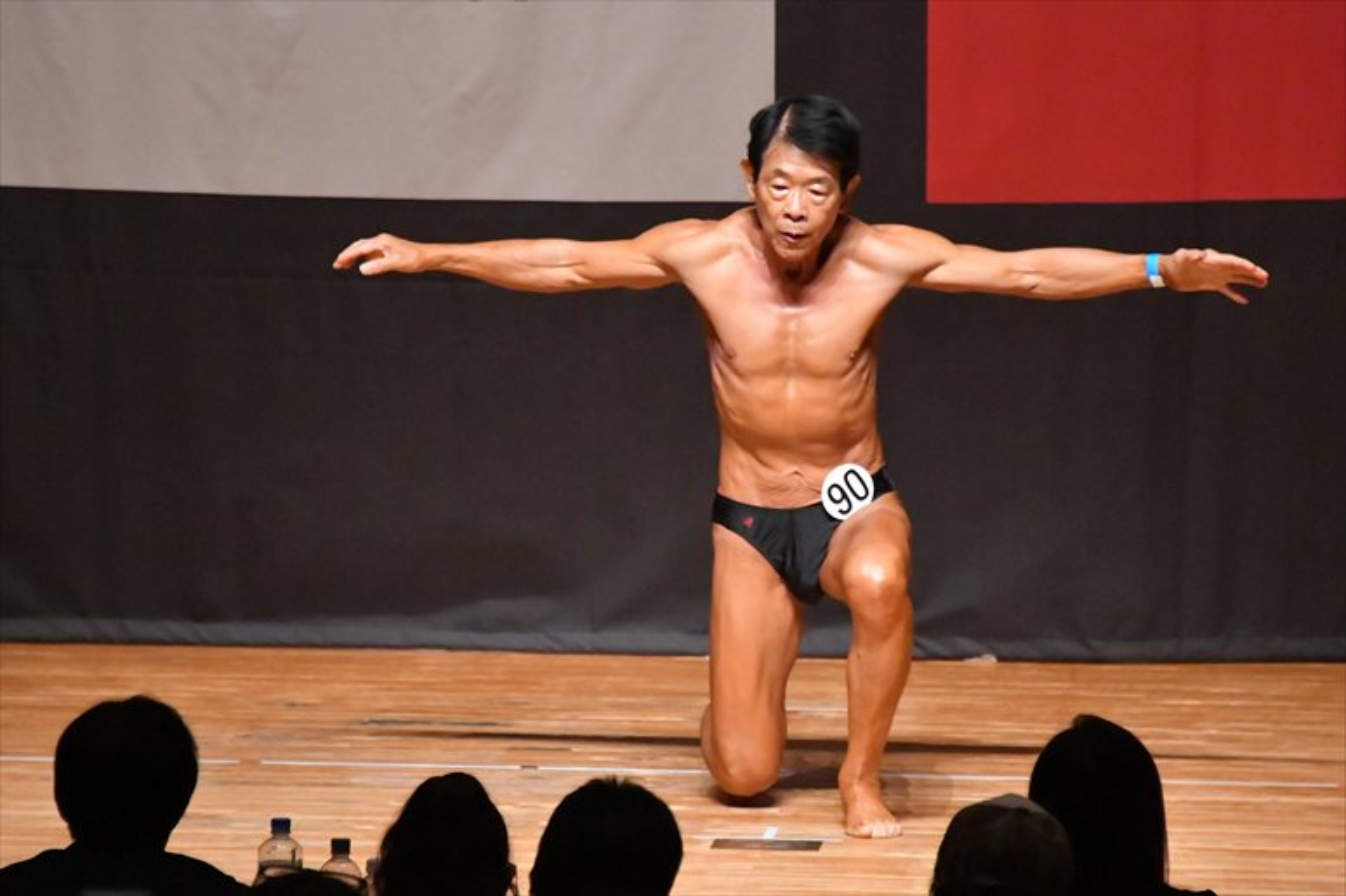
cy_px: 448
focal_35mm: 345
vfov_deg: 4.0
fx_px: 12893
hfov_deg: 6.0
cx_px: 673
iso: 12800
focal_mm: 230
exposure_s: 1/400
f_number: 5.6
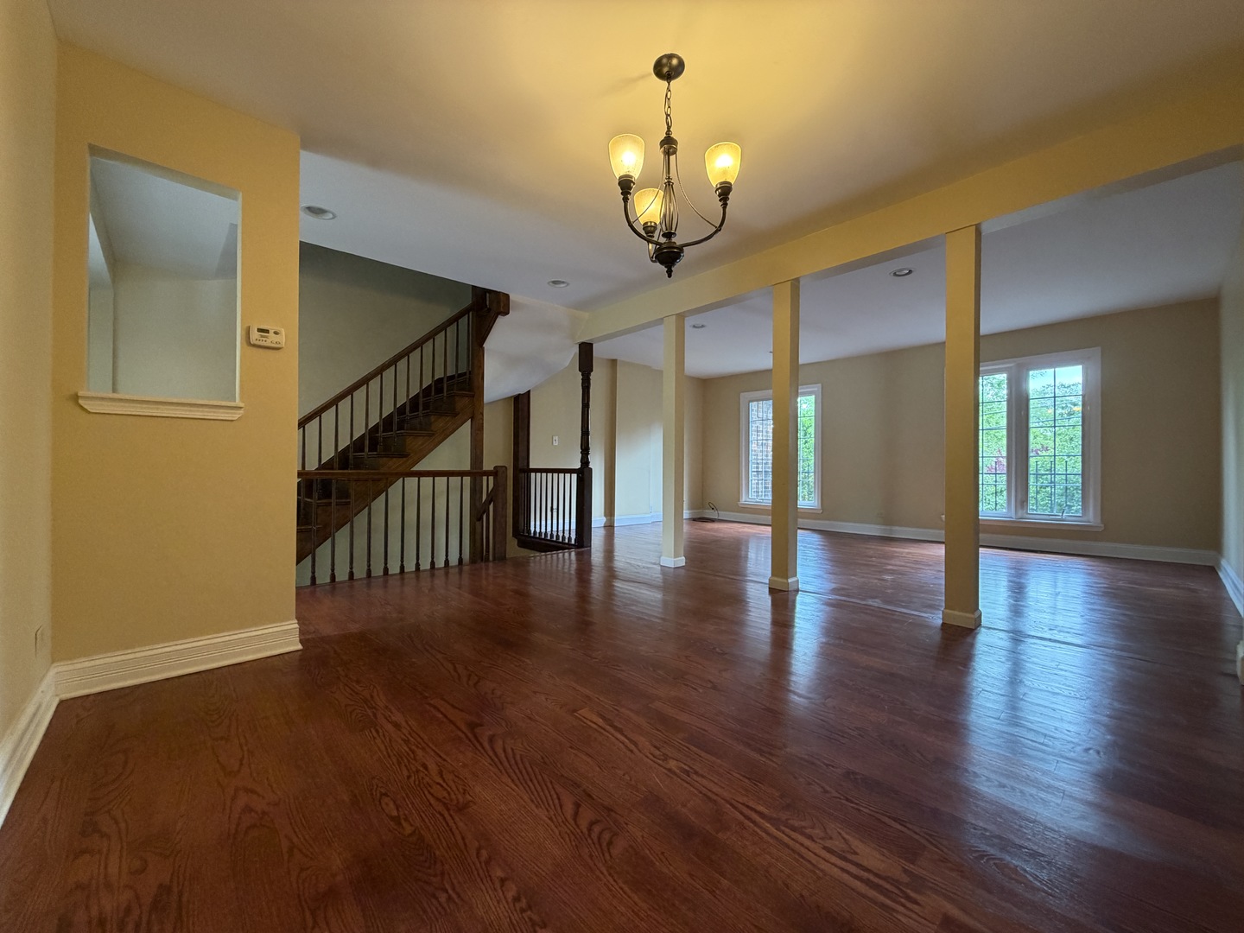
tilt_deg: -0.2
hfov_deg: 102.1
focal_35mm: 14
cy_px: 466
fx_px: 503
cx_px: 622
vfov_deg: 85.7
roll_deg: -0.2
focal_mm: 2.22
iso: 320
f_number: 2.2
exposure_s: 1/60
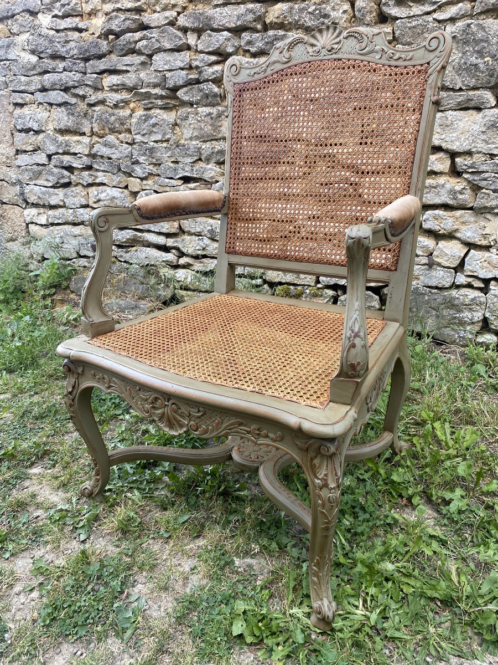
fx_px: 499
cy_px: 332
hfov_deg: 53.1
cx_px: 249
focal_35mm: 26
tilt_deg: -18.9
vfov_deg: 67.3
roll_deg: -1.0
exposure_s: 1/122
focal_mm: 4.25
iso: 40
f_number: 1.8
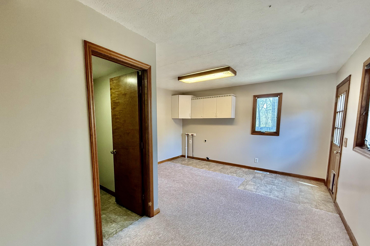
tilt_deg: -7.2
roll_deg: -0.6
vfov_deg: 77.0
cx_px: 183
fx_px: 154
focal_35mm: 15
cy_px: 138
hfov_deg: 100.4
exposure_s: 1/60
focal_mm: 2.22
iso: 200
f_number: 2.2
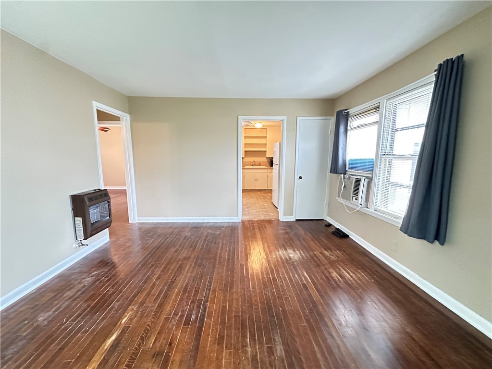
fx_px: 199
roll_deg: +0.2
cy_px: 184
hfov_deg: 102.1
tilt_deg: -9.1
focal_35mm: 14
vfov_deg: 85.7
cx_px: 246
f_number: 2.2
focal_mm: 2.22
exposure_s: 1/60
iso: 1000
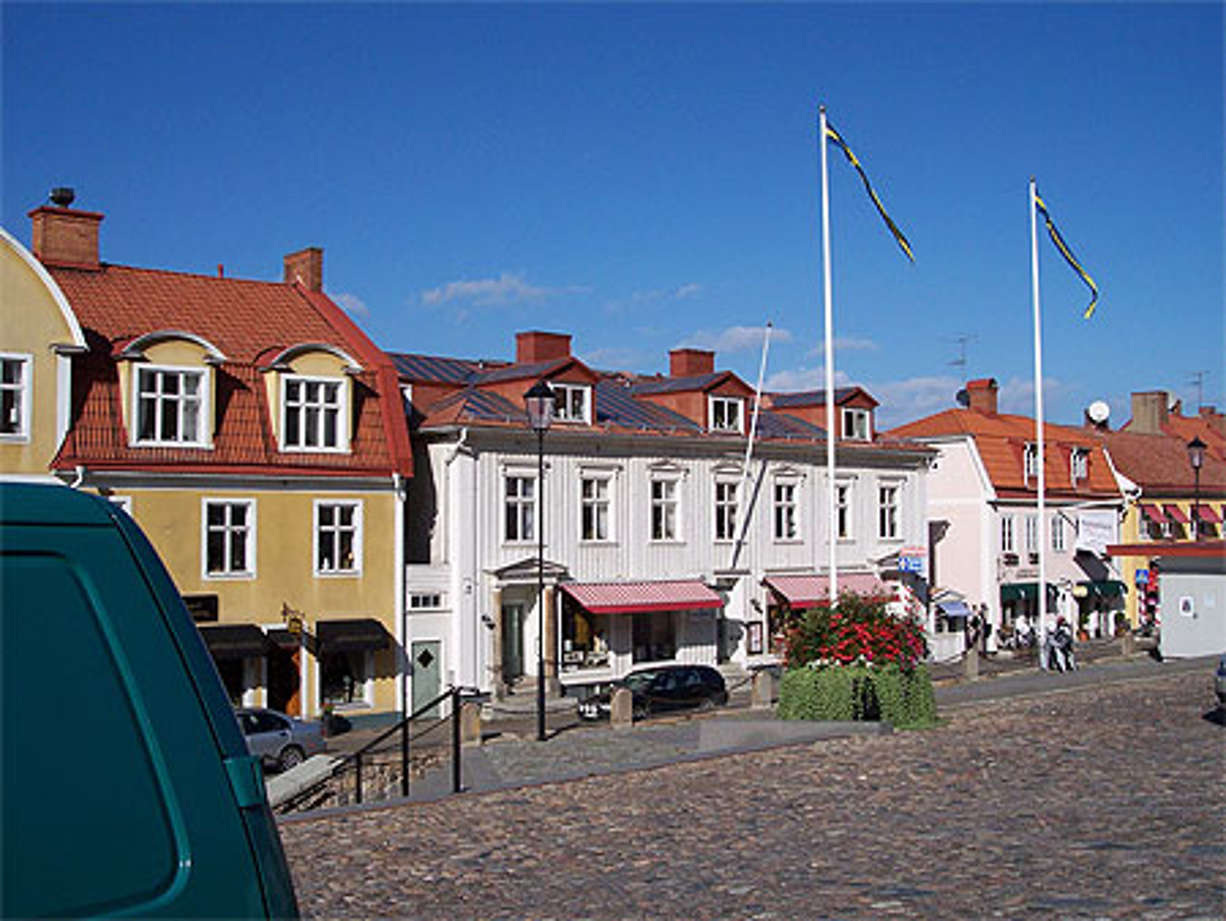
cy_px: 460
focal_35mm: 38
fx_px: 1347
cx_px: 613
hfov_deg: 49.0
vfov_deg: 37.8
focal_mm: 8
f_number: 4.8
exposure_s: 1/1000
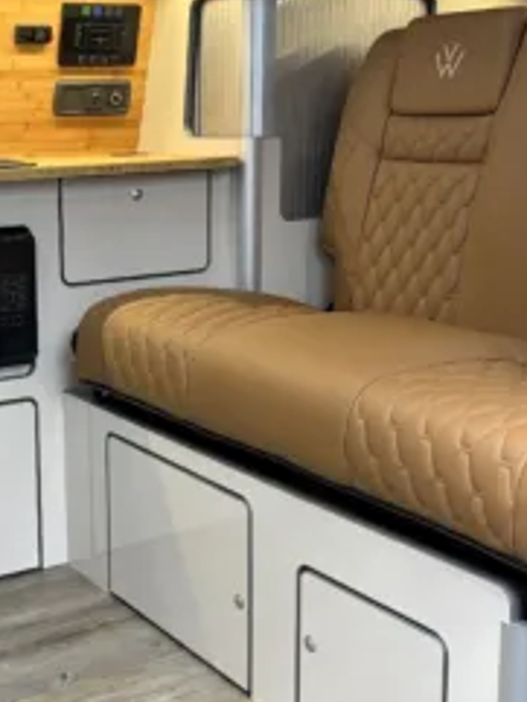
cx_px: 61
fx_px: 1095
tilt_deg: -10.3
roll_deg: +0.6
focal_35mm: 54
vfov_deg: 35.5
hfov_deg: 26.2
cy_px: 301
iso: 200
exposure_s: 1/50
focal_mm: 5.96
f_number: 1.6
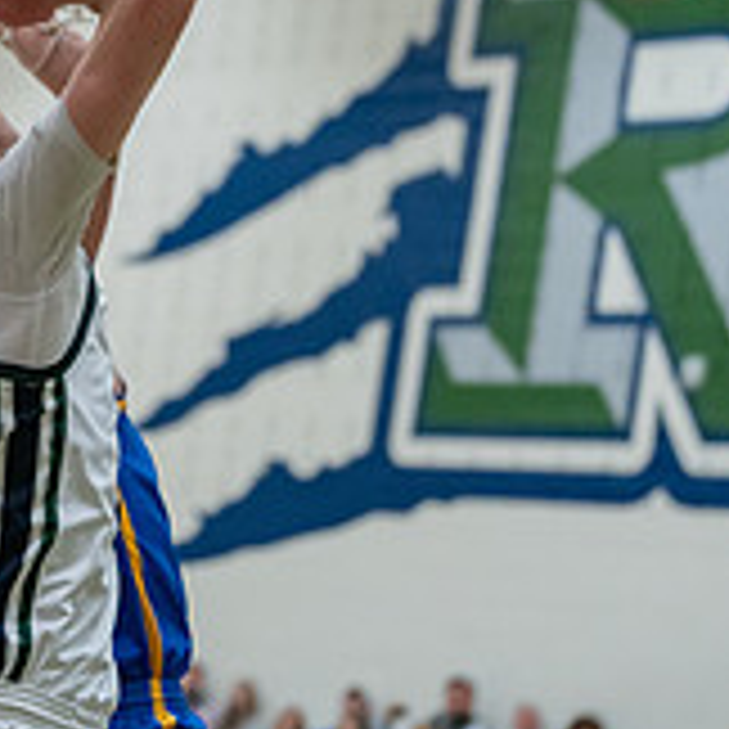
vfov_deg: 10.6
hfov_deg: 10.5
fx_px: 3931
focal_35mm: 165
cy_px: 225
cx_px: 68
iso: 5000
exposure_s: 1/1000
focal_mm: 70
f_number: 2.8
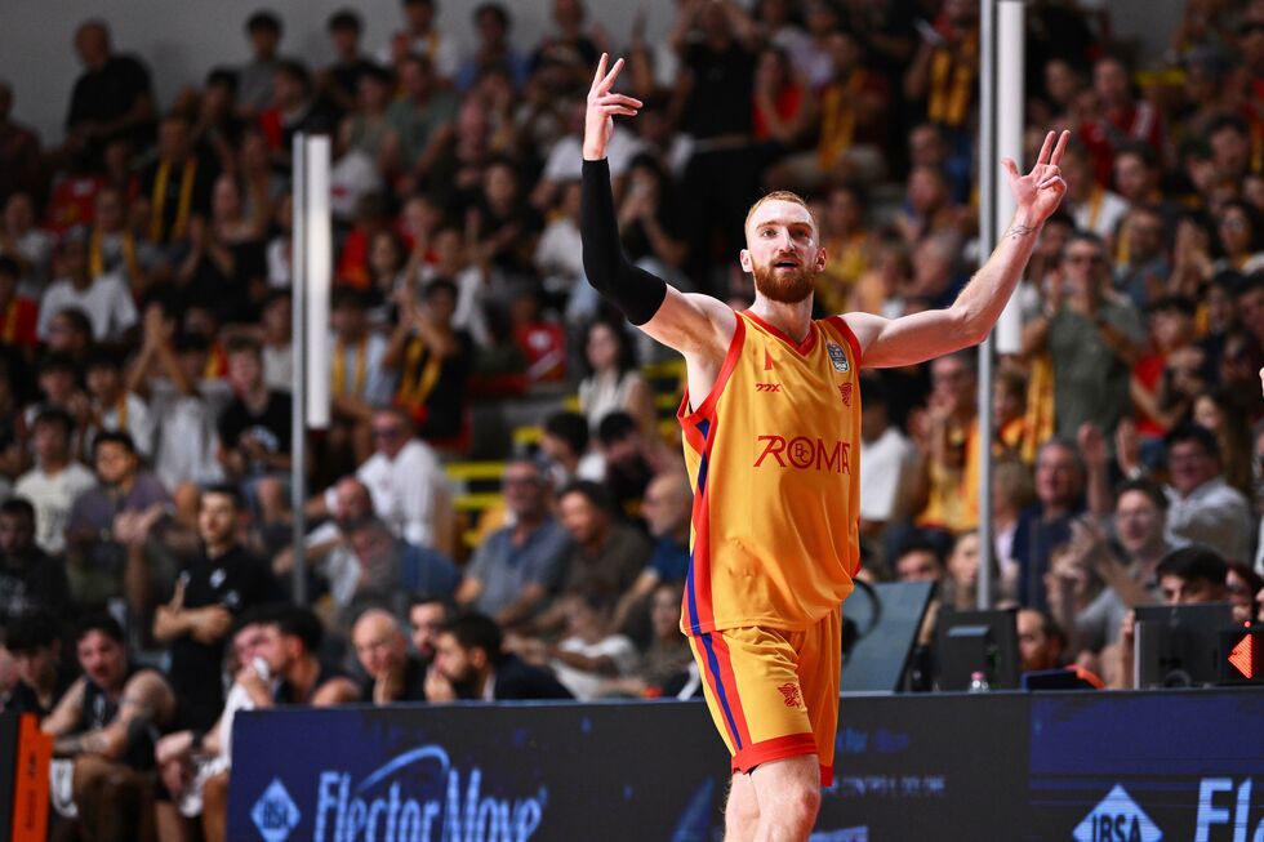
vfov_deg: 8.1
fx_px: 5967
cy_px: 421
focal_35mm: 170
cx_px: 632
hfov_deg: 12.1
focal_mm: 170
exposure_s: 1/1600
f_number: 2.8
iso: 3200
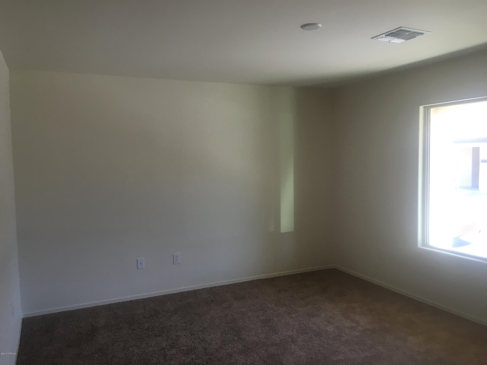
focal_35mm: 29
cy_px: 182
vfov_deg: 48.2
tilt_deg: -3.4
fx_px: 408
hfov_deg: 61.7
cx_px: 244
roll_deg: +1.4
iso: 25
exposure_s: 1/30
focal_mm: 4.15
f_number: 2.2
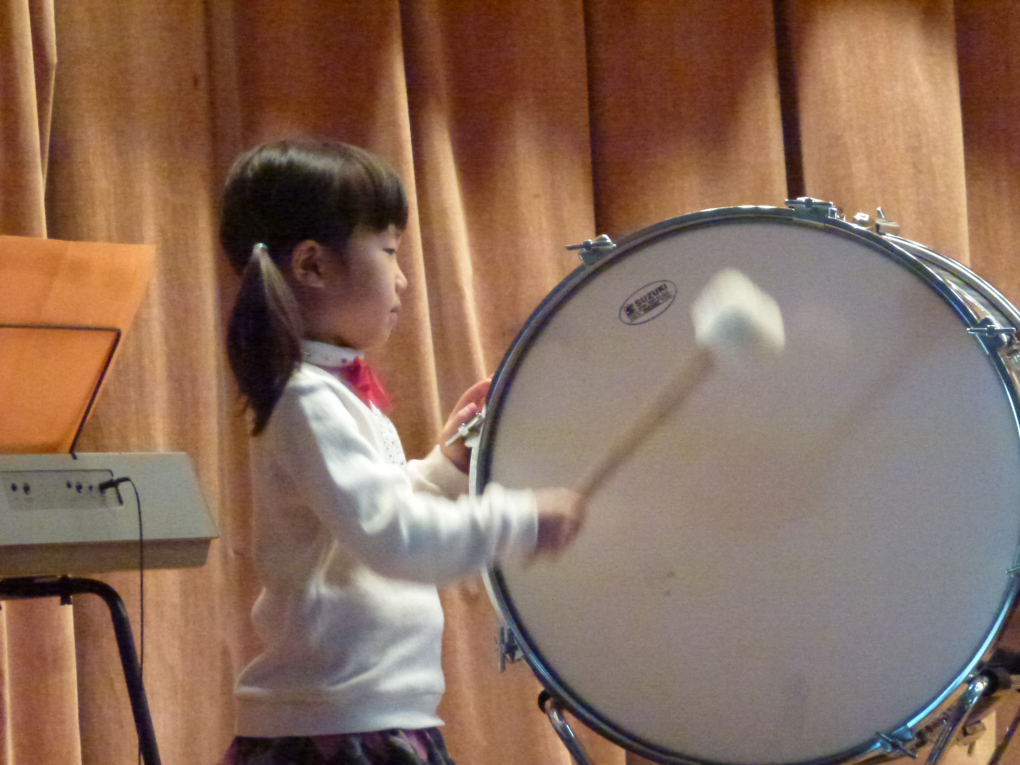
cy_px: 382
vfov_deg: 6.9
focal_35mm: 214
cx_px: 510
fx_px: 6306
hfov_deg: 9.2
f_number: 5.5
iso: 1600
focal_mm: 38.3
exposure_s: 1/40
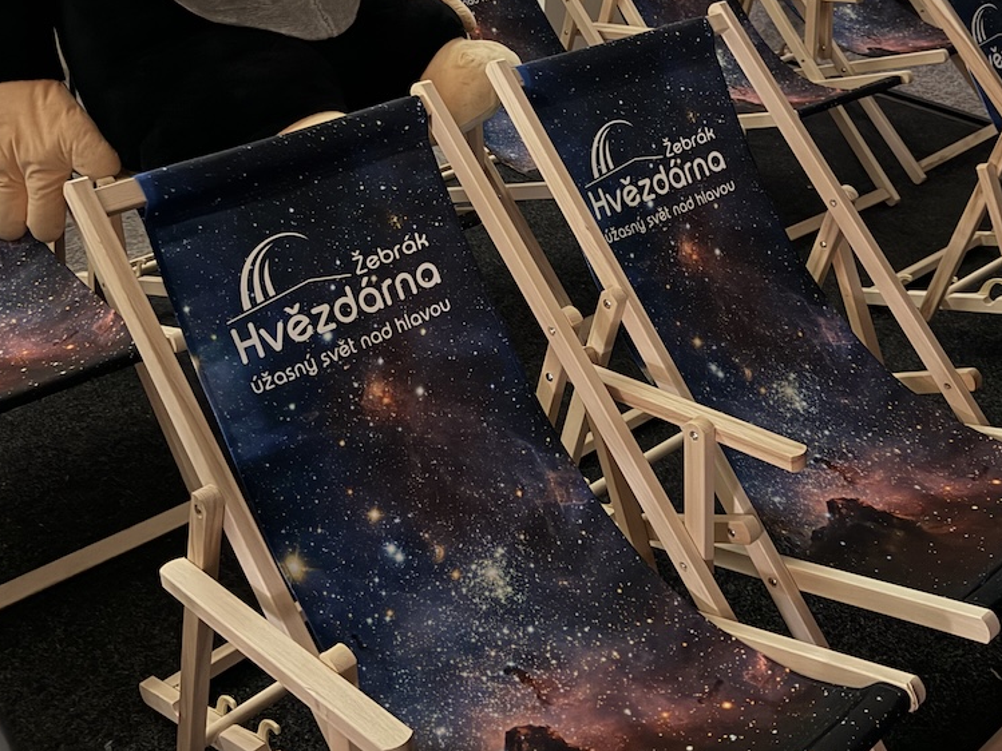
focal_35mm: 41
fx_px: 1187
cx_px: 515
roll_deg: -1.8
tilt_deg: -22.5
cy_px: 135
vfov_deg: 33.9
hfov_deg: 45.8
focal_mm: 6.76
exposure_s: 1/9
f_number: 1.78
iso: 1250
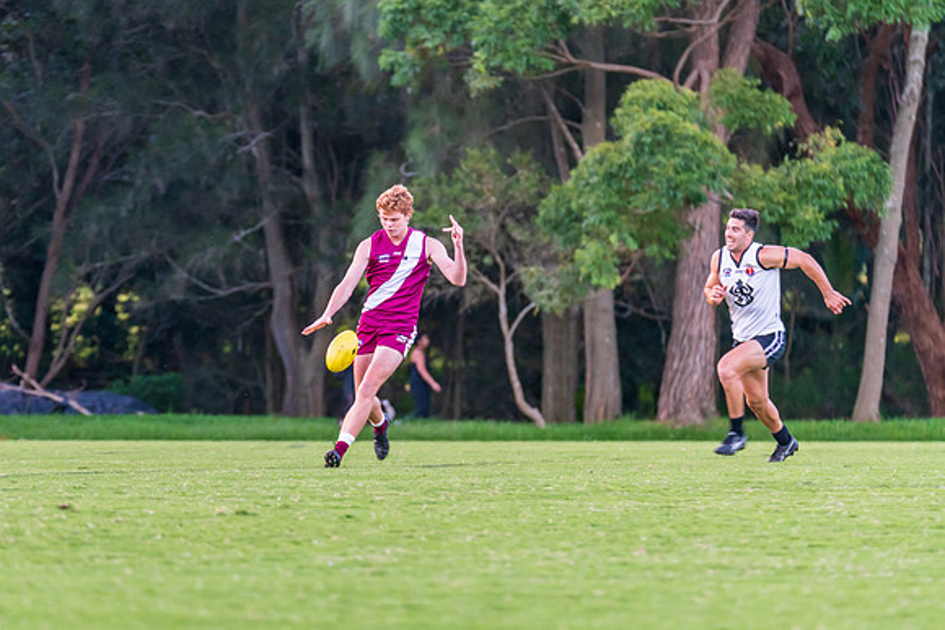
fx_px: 9522
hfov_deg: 5.7
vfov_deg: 3.8
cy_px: 295
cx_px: 375
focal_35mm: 363
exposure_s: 1/200
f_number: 5.6
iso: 1600
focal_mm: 300
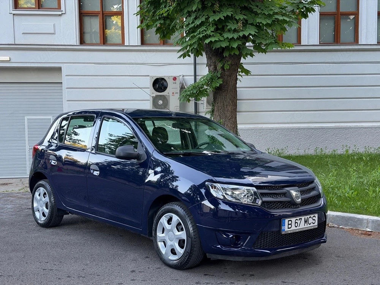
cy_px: 142
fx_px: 527
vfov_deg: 30.3
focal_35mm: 48
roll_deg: +1.2
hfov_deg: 39.7
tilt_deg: -4.1
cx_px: 190
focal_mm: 6.76
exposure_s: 1/93
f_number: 1.78
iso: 125
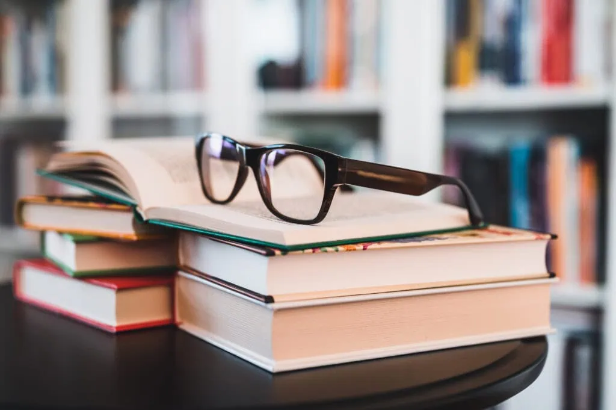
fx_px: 855
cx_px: 308
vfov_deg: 26.9
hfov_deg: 39.6
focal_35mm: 50
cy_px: 205
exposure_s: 1/320
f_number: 2.5
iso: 640
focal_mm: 50
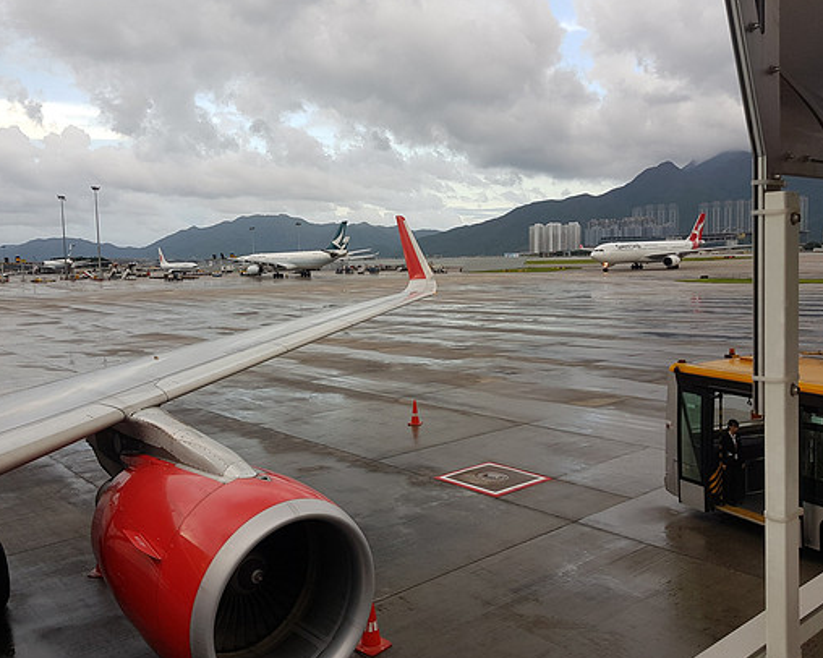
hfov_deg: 60.3
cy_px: 333
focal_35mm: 29
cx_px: 369
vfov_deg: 49.9
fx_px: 706
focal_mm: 4.2
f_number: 1.7
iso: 40
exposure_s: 1/187
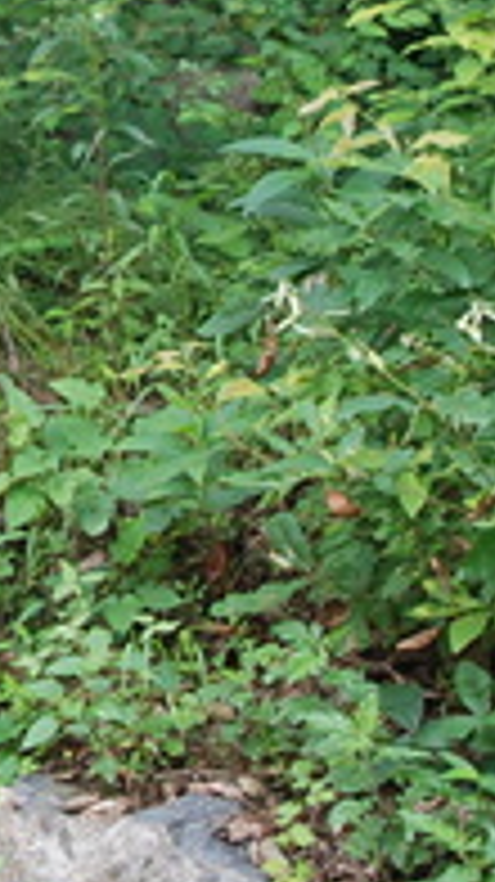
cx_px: -1046
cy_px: 54
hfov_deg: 7.3
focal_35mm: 146
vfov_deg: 14.5
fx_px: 3413
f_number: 4.5
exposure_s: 1/80
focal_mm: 26
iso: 200
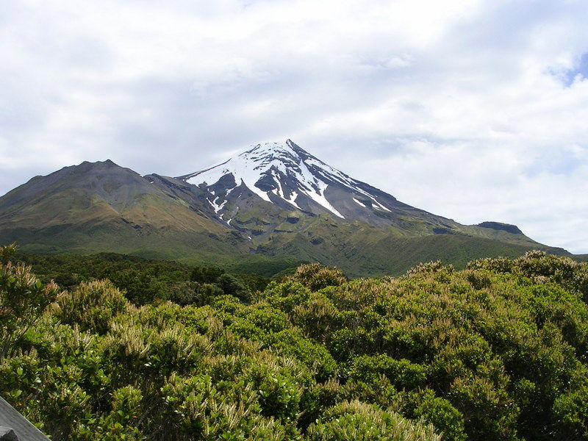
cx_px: 294
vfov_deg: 37.7
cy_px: 220
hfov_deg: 49.0
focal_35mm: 38
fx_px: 645
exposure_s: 1/477
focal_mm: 5.8
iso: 50
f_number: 5.6
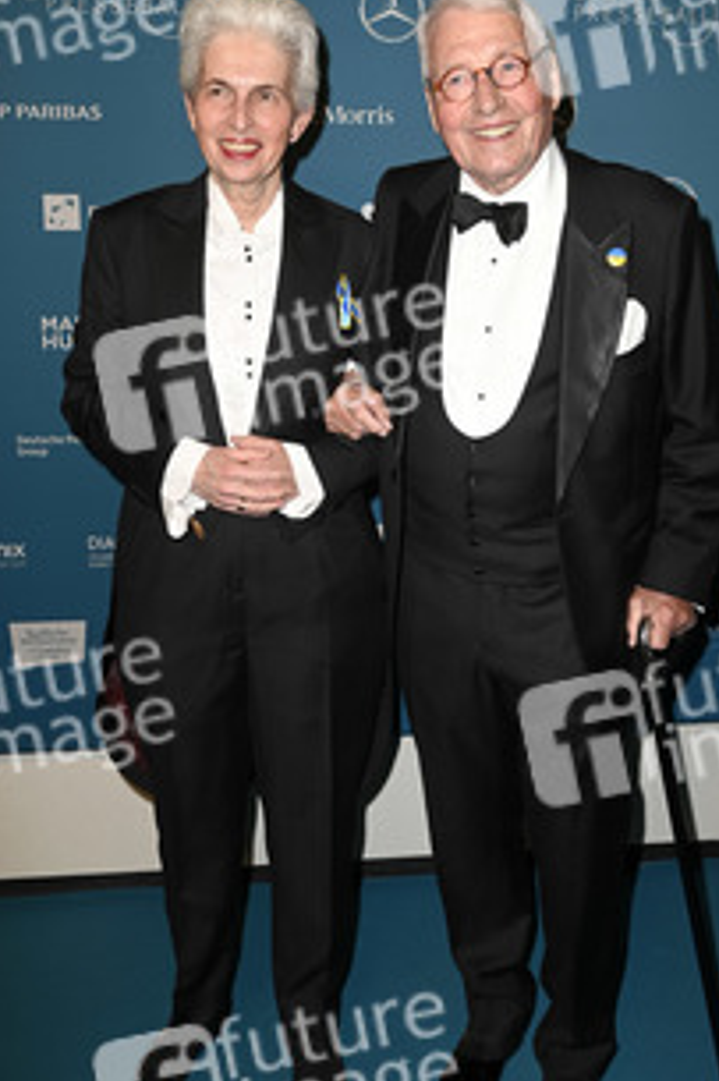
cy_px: 546
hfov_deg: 31.9
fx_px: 1260
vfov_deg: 46.4
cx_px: 379
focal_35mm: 42
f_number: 5
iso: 400
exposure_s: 1/250
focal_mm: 32
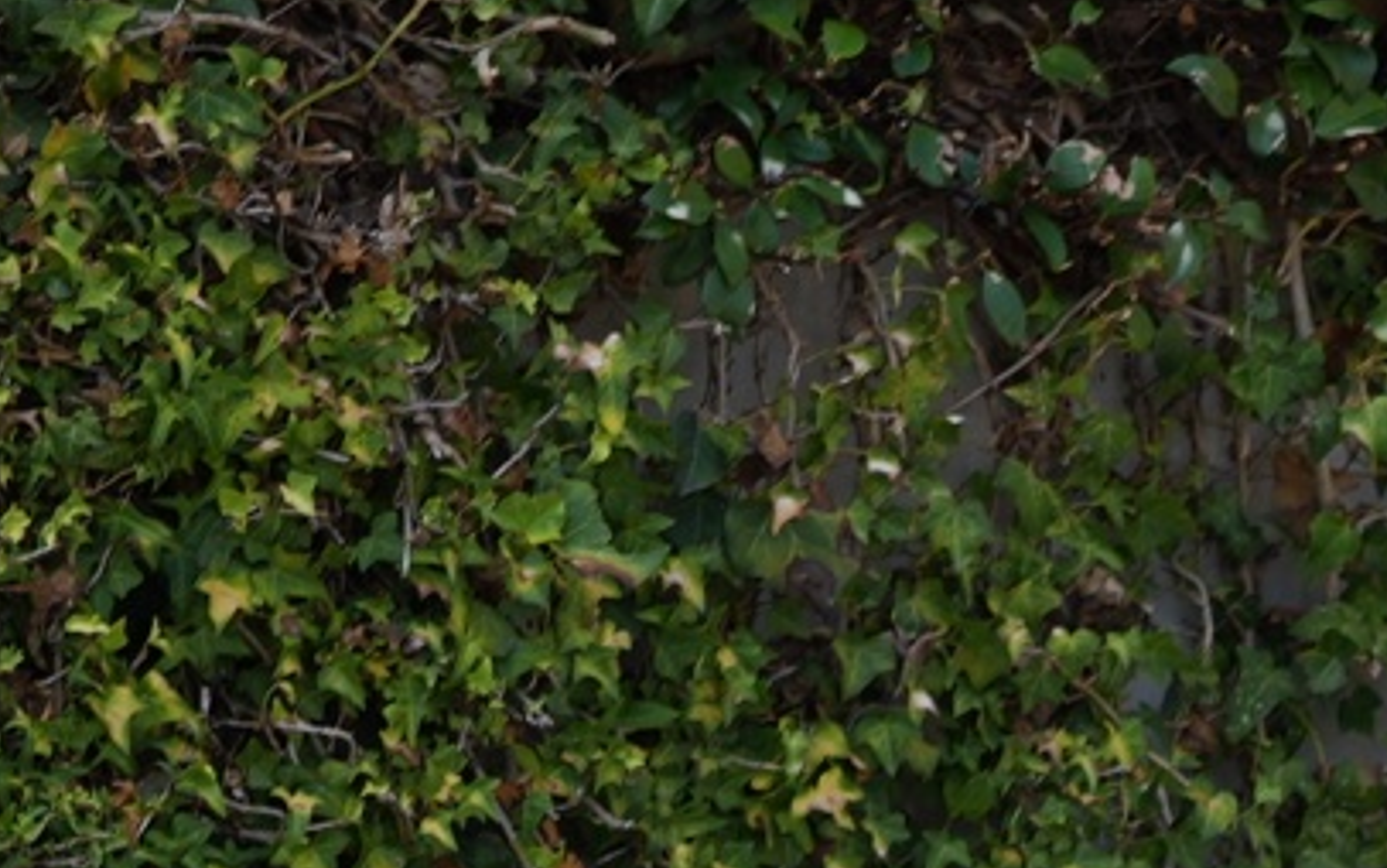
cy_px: 2067
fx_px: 8659
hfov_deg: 8.3
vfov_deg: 5.5
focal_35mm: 229
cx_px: 3457
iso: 100
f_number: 4.5
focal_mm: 38
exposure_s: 1/320
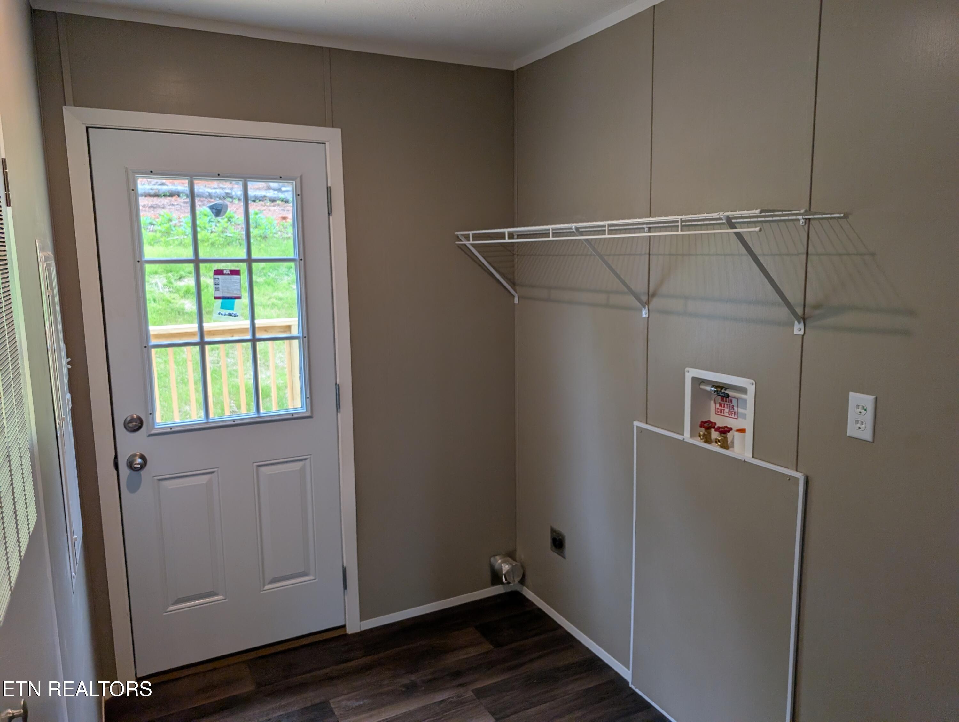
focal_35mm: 24
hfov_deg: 71.5
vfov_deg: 56.9
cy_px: 361
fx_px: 666
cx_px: 480
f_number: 1.68
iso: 34
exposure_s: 1/120
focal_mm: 6.9
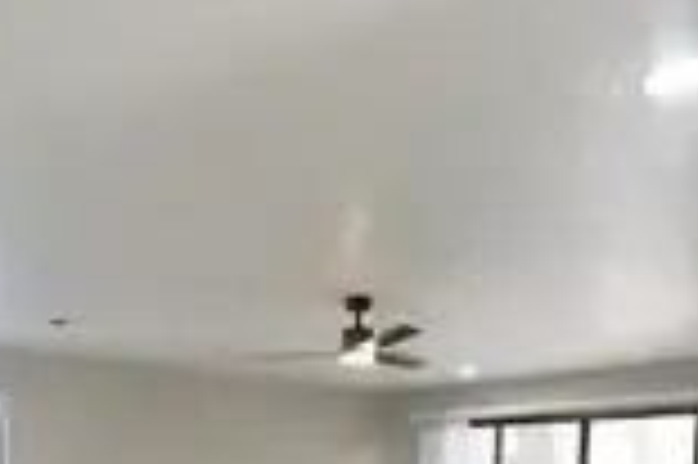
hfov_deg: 58.9
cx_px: 230
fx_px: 600
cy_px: 516
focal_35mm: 31
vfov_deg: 35.7
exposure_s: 1/125
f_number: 9
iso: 6400
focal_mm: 12
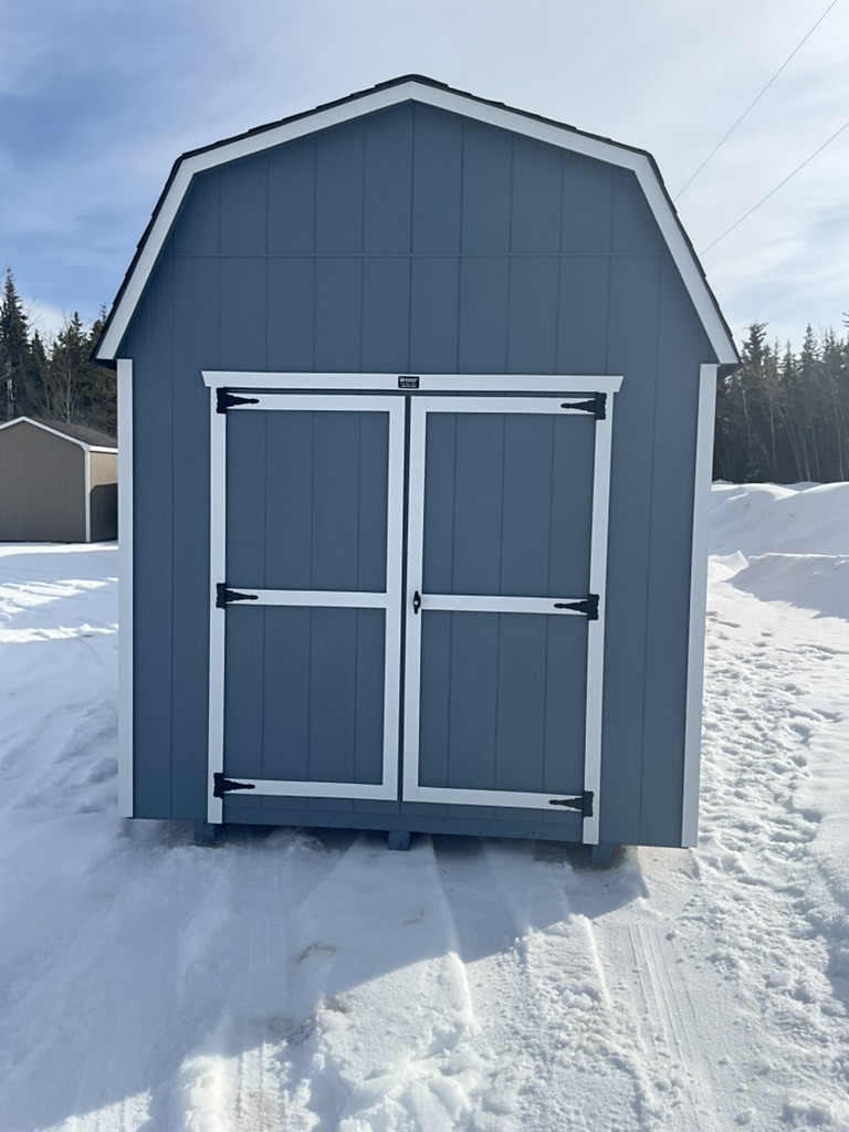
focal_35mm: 29
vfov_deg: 61.7
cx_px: 424
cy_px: 566
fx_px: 948
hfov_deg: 48.2
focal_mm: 3
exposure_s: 1/3534
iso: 25
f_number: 1.8
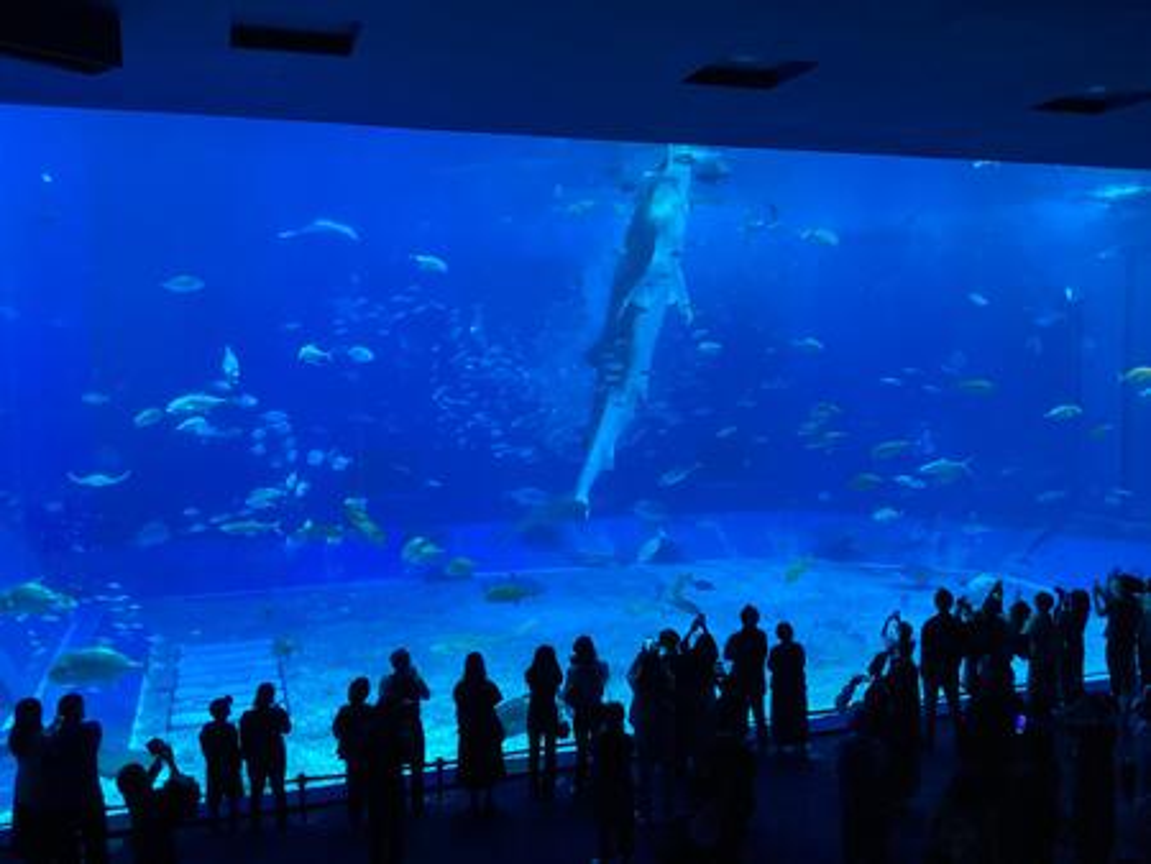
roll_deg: +0.8
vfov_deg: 45.5
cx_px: 576
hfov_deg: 58.3
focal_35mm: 31
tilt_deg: -5.6
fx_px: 1031
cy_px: 432
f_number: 2.4
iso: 500
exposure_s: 1/30
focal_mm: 3.3
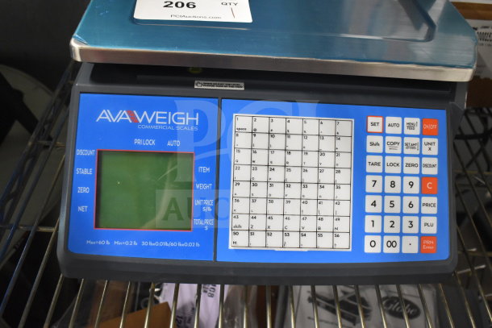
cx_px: 246
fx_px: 472
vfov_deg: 38.4
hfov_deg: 55.1
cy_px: 164
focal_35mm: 34
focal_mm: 23
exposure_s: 1/40
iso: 2800
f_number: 3.8
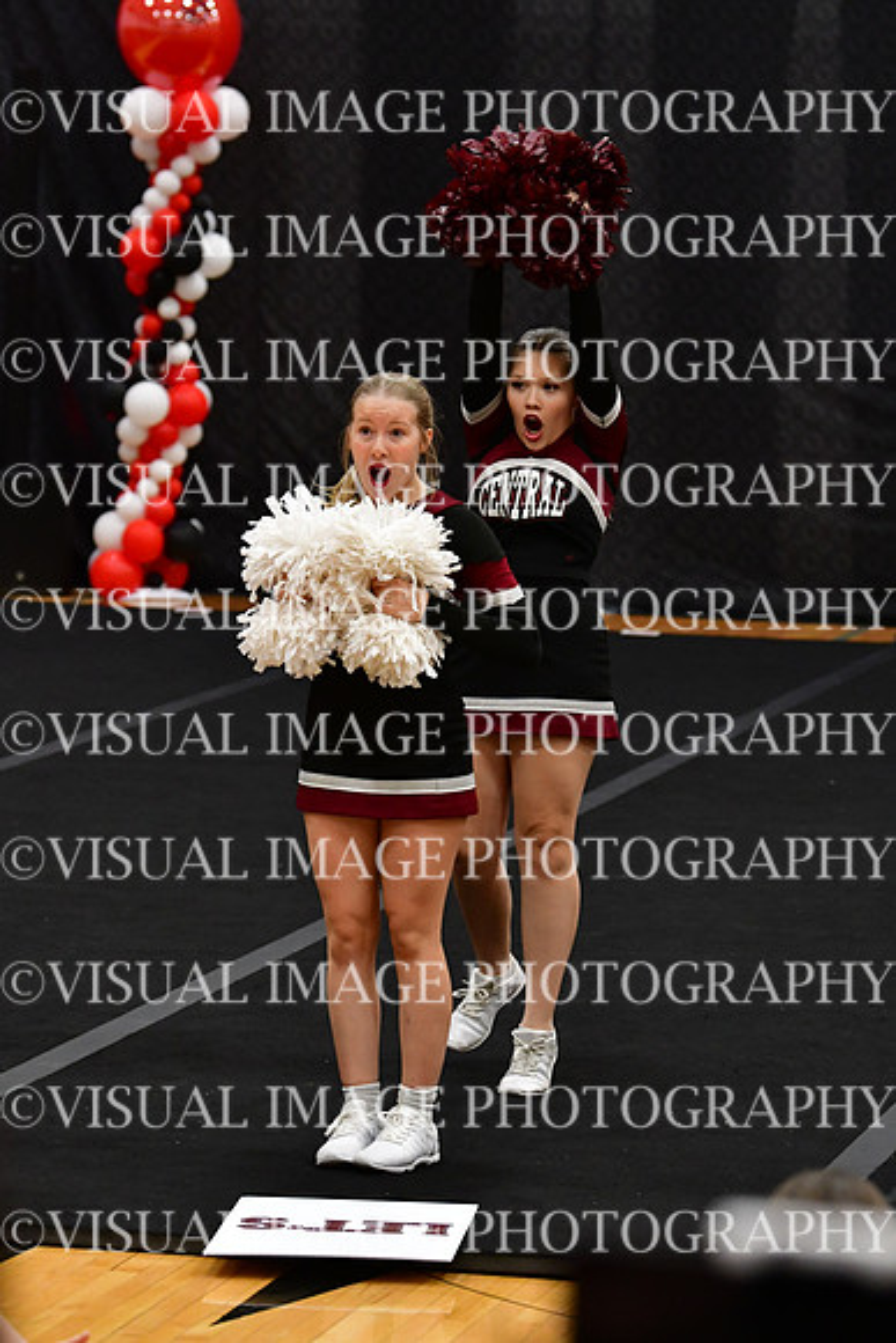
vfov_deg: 11.4
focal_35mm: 180
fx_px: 6715
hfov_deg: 7.6
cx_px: 448
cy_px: 672
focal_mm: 120
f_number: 4
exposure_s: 1/500
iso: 4000
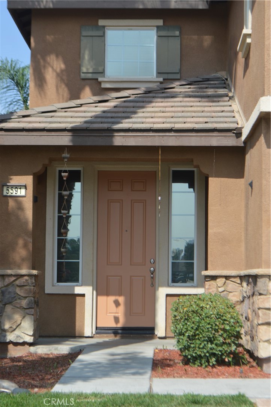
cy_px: 204
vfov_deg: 24.6
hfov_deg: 16.5
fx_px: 934
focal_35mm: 82
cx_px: 136
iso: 100
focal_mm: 55
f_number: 7.1
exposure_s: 1/200
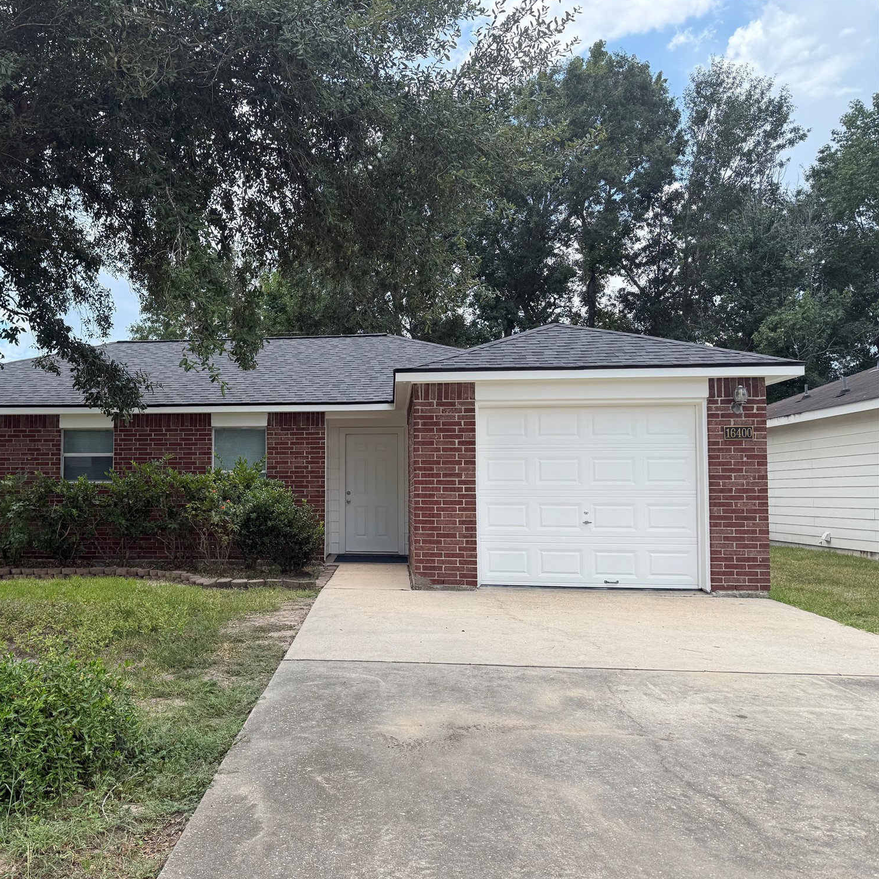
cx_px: 279
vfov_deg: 55.6
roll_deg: +0.3
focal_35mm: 29
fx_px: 833
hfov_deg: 54.3
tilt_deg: +3.8
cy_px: 447
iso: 80
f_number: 1.78
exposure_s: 1/2000
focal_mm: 6.76
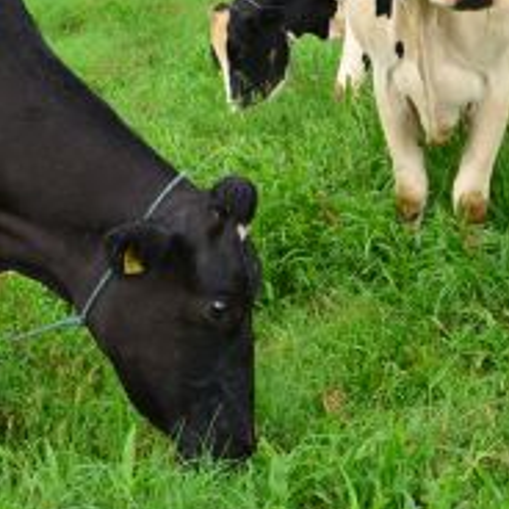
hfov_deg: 16.4
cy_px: -19
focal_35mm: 106
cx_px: 219
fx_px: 1763
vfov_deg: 16.1
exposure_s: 1/400
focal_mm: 24
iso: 800
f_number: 8
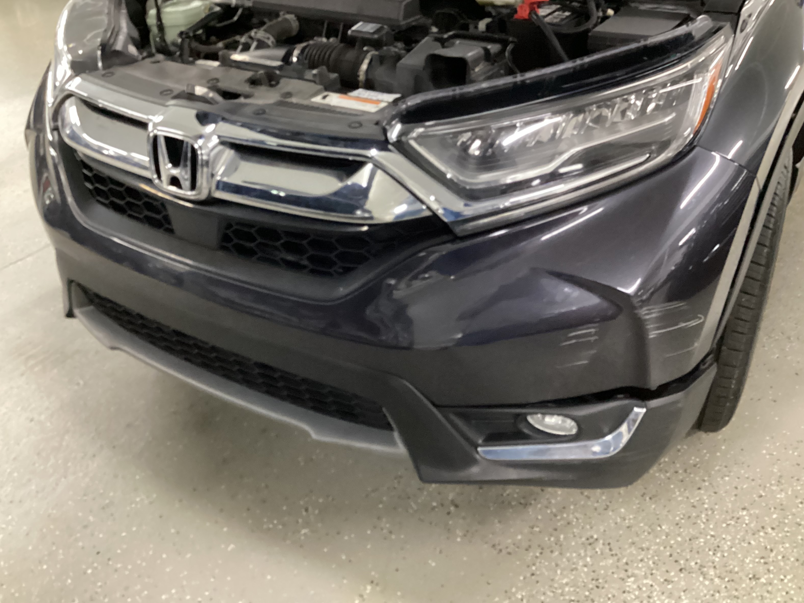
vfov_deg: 44.2
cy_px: 305
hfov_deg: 56.8
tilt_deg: -34.5
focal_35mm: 32
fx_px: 743
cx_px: 403
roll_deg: +1.0
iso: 640
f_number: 2.4
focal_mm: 3.3
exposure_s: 1/30
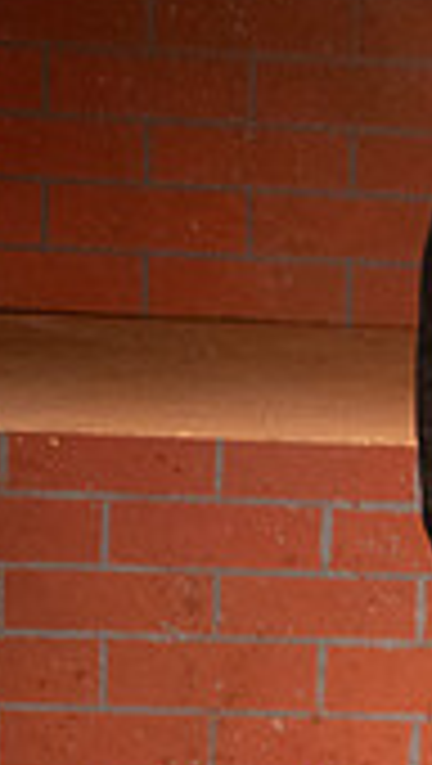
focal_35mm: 1321
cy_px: 621
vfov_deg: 1.6
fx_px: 26821
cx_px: 1166
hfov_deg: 0.9
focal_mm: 370
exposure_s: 1/160
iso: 5600
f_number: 6.3
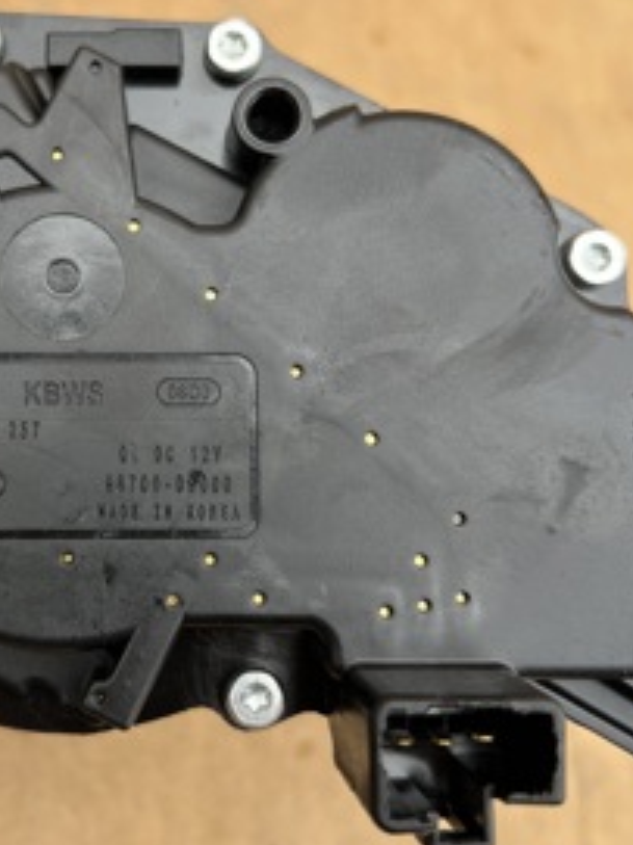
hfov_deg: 30.9
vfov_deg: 41.1
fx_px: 1122
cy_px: 346
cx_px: 151
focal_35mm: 46
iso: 50
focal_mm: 5.7
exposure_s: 1/407
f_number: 1.5
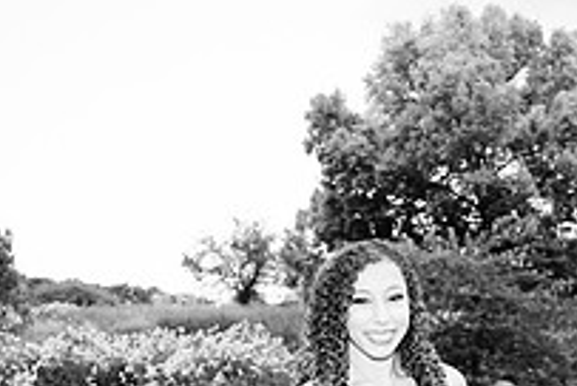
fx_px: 1348
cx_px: 377
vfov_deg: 15.0
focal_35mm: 84
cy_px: 590
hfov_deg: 24.1
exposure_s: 1/200
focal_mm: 38
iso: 400
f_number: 7.1
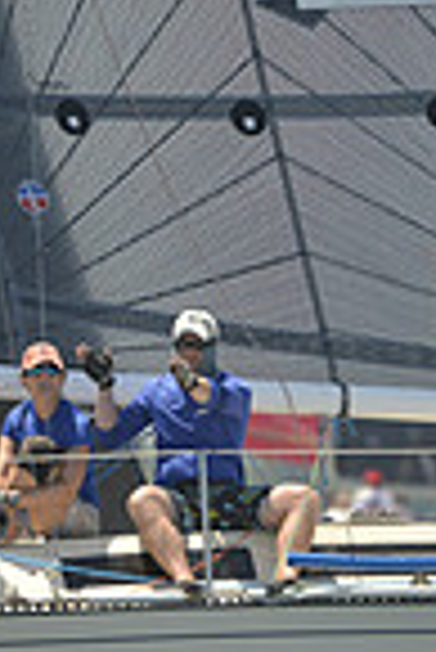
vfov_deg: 1.3
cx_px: 193
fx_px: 28977
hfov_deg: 0.9
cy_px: 515
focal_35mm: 1599
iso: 200
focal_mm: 400
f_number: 4.5
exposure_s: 1/1600
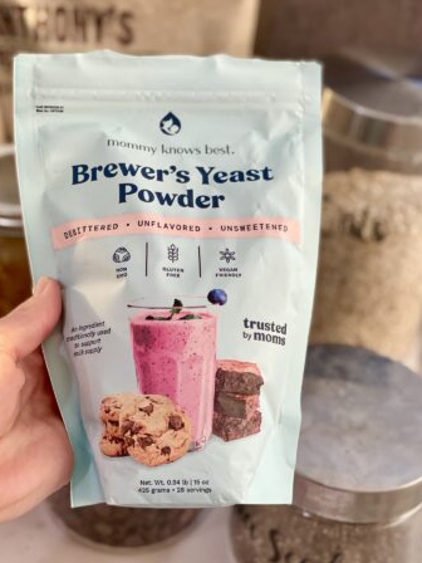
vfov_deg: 33.2
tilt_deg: -37.8
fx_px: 943
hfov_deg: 25.2
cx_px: 199
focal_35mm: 58
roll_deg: -6.3
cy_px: 275
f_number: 2
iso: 100
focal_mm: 6
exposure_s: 1/61
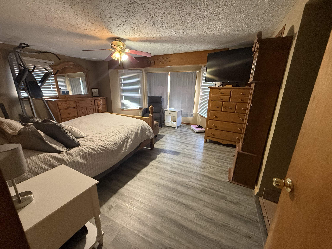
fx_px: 134
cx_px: 166
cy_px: 124
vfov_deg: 85.7
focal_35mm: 14
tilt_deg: -16.5
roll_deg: -1.2
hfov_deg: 102.1
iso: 400
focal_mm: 2.22
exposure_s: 1/60
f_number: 2.2
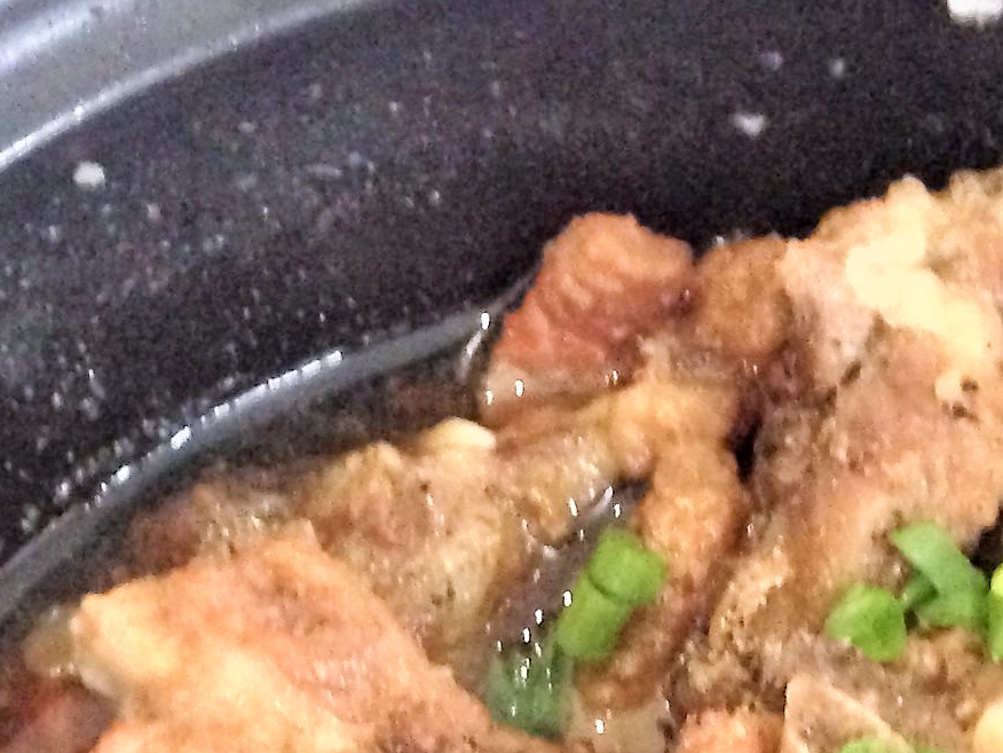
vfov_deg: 11.6
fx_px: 3564
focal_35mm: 123
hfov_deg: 15.9
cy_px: 1103
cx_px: 773
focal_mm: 4.12
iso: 500
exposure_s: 1/15
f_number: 2.4
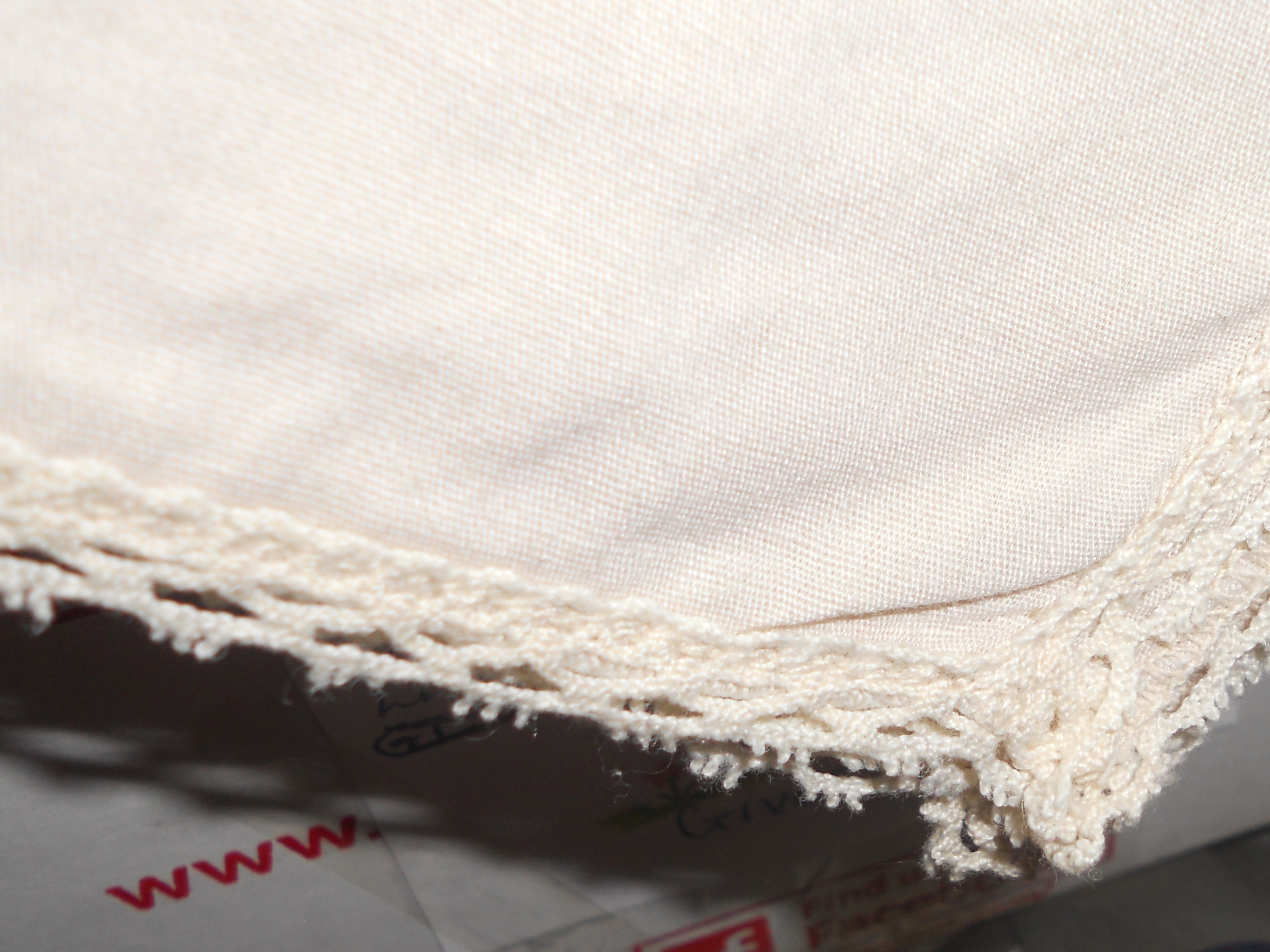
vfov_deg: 30.9
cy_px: 428
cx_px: 921
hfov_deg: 39.5
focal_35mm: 47
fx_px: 1725
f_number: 8.8
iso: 80
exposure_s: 1/25
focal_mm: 5.8
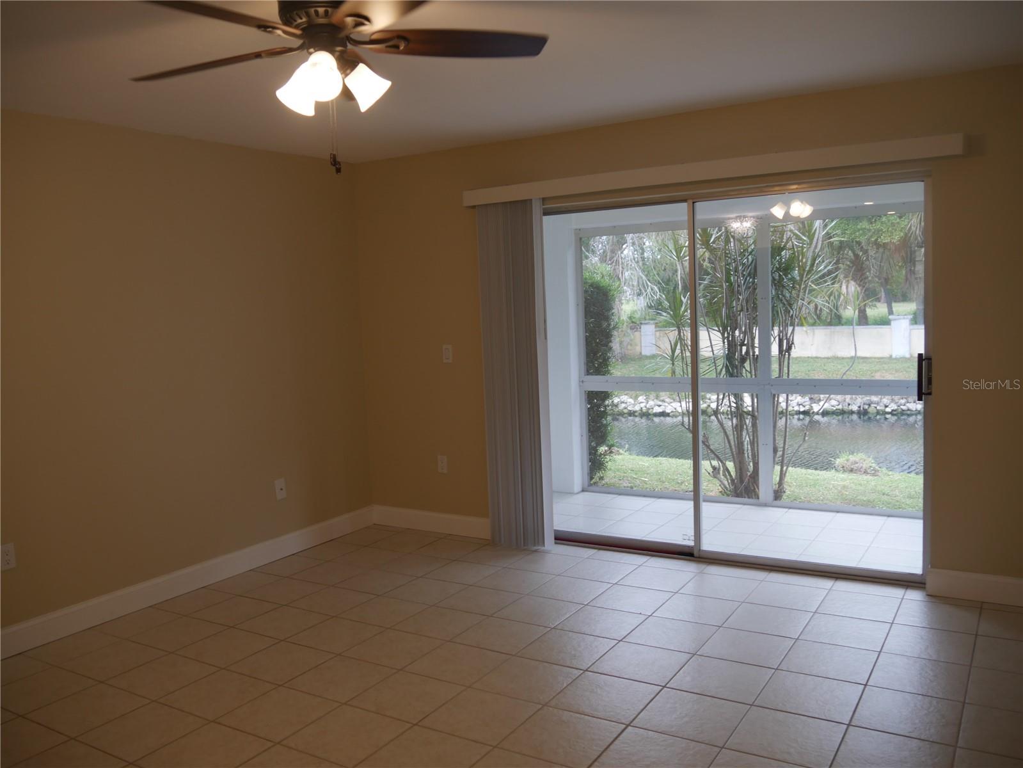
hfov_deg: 63.4
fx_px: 828
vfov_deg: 49.8
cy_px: 384
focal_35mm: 28
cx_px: 512
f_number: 3.5
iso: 200
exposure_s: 1/60
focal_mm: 14
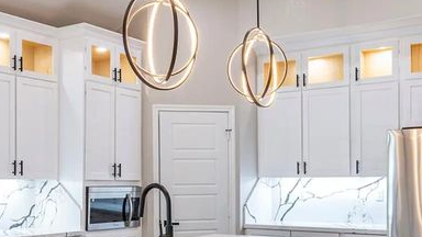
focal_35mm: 53
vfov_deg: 22.4
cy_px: 185
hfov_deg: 38.9
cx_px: 154
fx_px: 593
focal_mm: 19
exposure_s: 1/10
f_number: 9
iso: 125
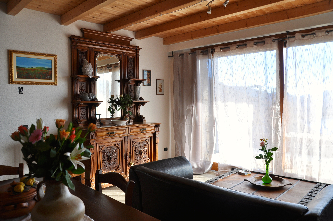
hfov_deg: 67.4
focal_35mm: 27
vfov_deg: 47.8
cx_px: 166
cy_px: 110
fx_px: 249
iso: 200
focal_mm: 18
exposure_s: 1/100
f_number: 5
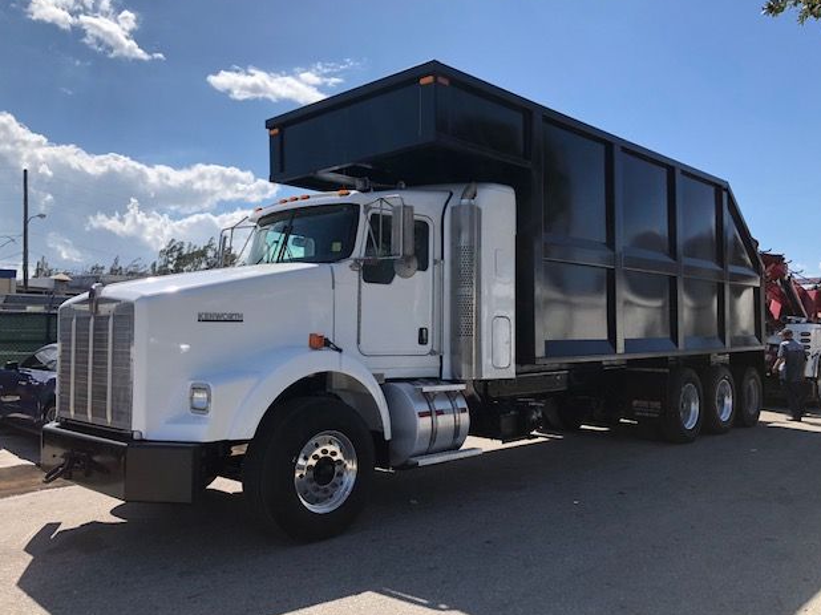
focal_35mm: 29
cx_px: 414
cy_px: 300
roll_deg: +0.1
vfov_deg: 48.2
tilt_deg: +2.8
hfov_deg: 61.7
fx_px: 688
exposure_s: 1/2315
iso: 20
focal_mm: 4
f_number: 1.8
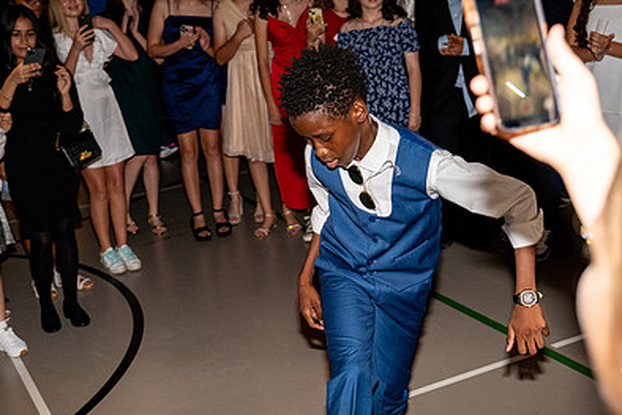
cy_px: 230
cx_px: 305
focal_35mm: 56
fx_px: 968
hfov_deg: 35.6
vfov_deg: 24.2
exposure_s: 1/100
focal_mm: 38
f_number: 4
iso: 1250
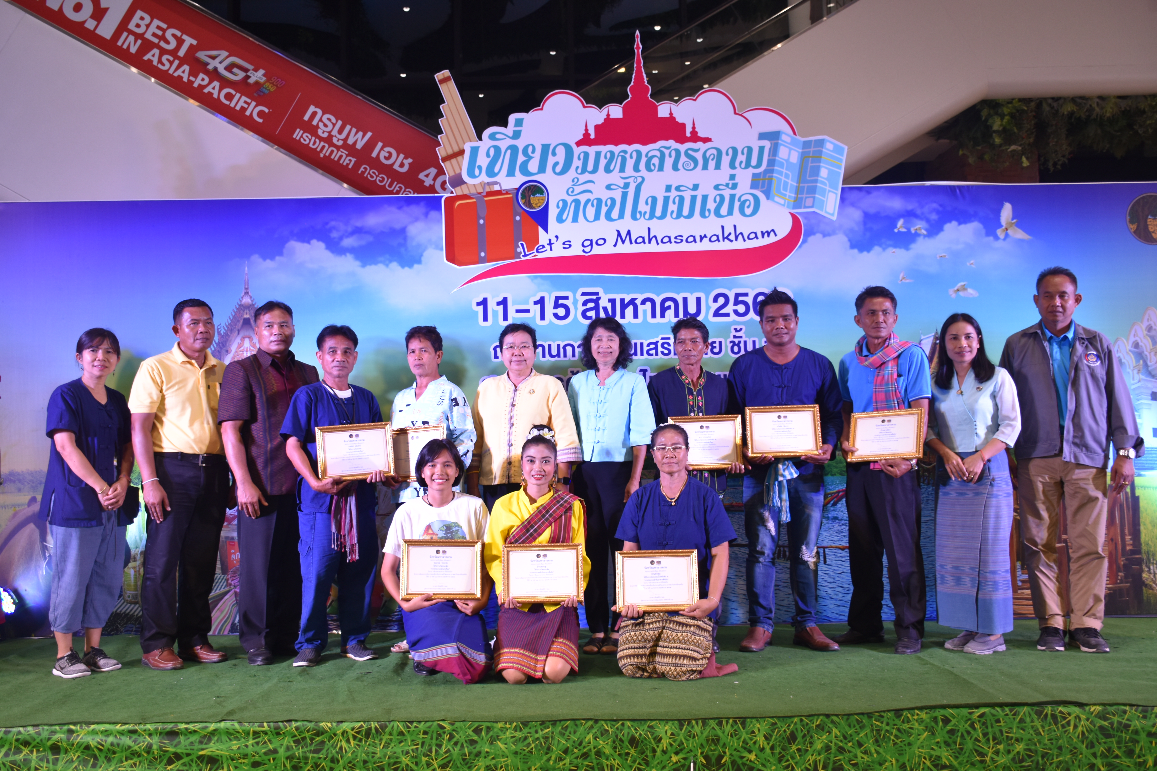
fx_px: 1061
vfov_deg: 40.0
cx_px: 578
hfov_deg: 57.2
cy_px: 386
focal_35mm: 33
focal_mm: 22
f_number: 4
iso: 400
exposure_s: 1/60
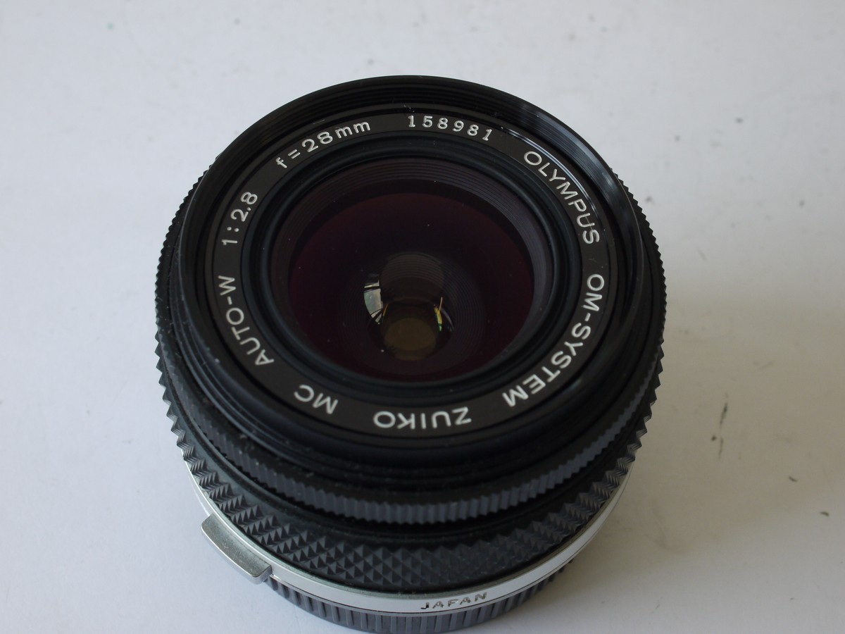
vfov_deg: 24.4
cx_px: 422
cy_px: 317
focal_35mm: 60
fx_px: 1465
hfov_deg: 32.2
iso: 400
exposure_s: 1/25
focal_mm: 30
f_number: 10
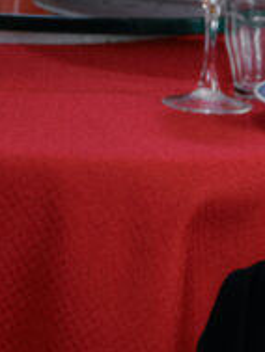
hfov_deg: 3.5
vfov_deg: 4.6
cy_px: 698
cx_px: 551
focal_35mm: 427
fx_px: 4354
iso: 2000
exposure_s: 1/250
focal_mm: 100
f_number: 6.4
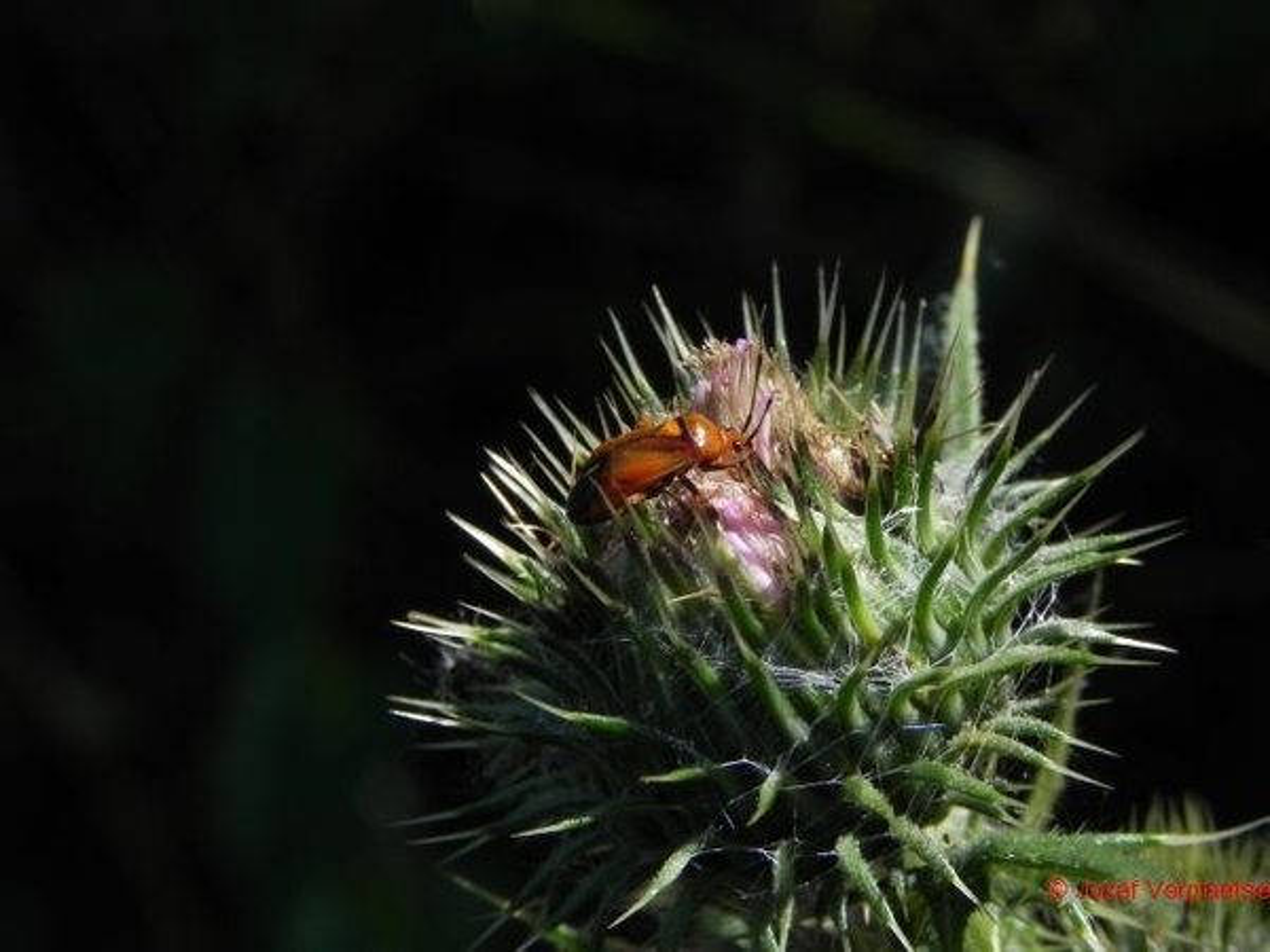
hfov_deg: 15.3
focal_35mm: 129
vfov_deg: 11.5
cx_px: 635
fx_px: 4733
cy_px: 476
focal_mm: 23
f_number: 8
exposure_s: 1/288
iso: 160
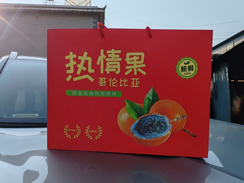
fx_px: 190
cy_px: 92
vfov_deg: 51.4
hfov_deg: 65.3
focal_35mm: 27
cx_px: 122
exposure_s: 1/1000
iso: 50
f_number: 1.9
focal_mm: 6.12
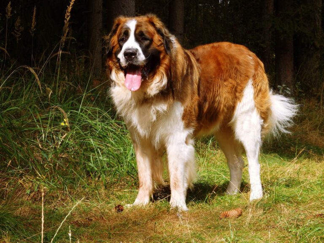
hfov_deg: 18.5
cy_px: 122
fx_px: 992
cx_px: 162
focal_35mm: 106
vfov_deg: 14.0
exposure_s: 1/200
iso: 100
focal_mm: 19
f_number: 5
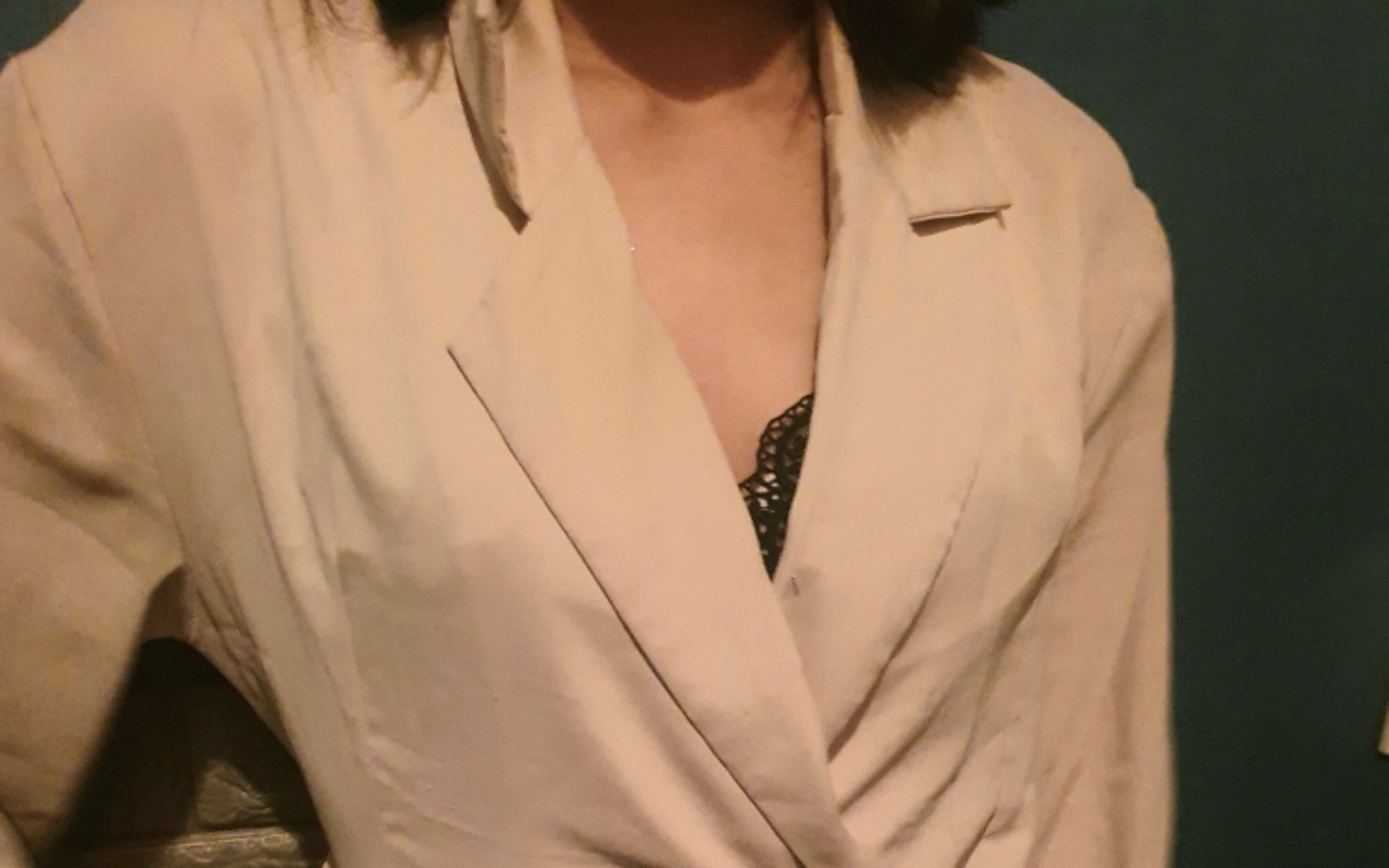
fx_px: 1401
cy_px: 859
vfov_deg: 31.9
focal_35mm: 37
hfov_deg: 52.7
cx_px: 694
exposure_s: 1/10
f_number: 1.5
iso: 500
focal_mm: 4.3
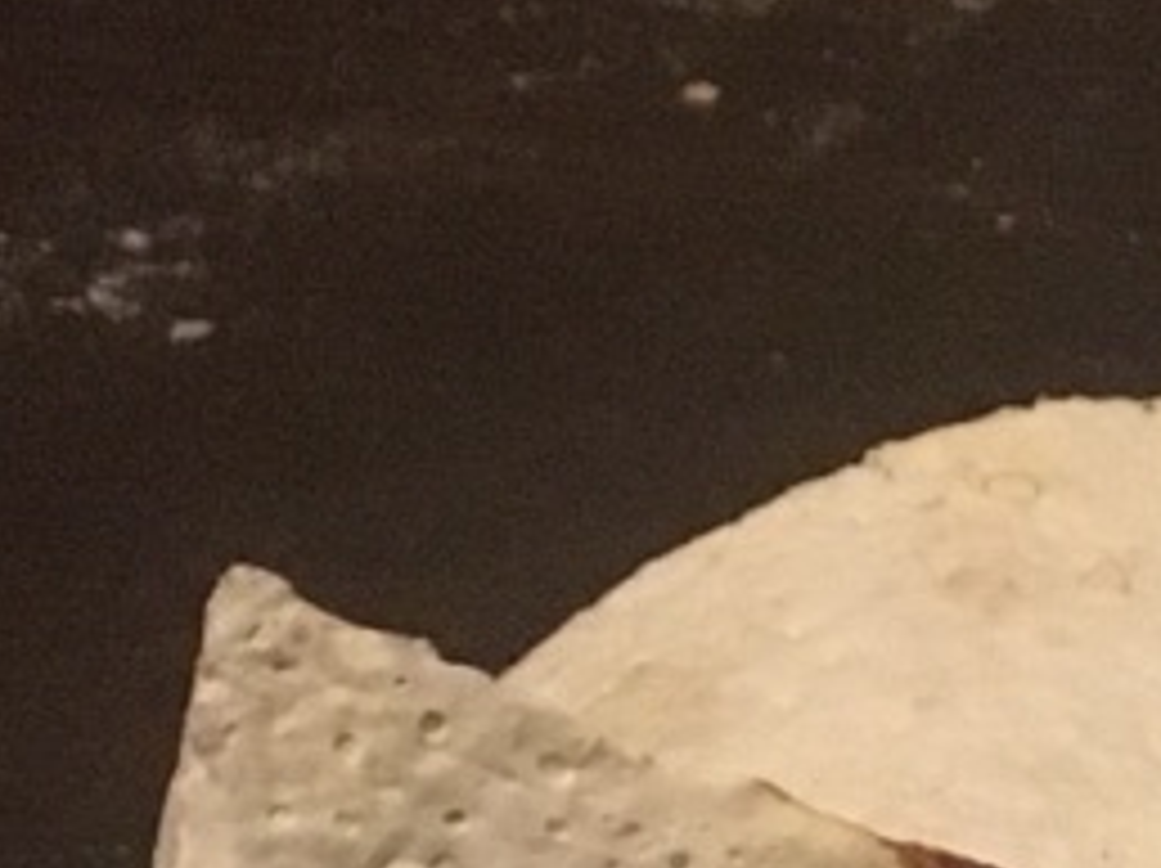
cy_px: 2316
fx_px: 6031
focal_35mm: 180
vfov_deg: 7.5
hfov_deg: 9.5
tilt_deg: -49.5
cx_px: 3015
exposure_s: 1/25
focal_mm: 4.15
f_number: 2.2
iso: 200
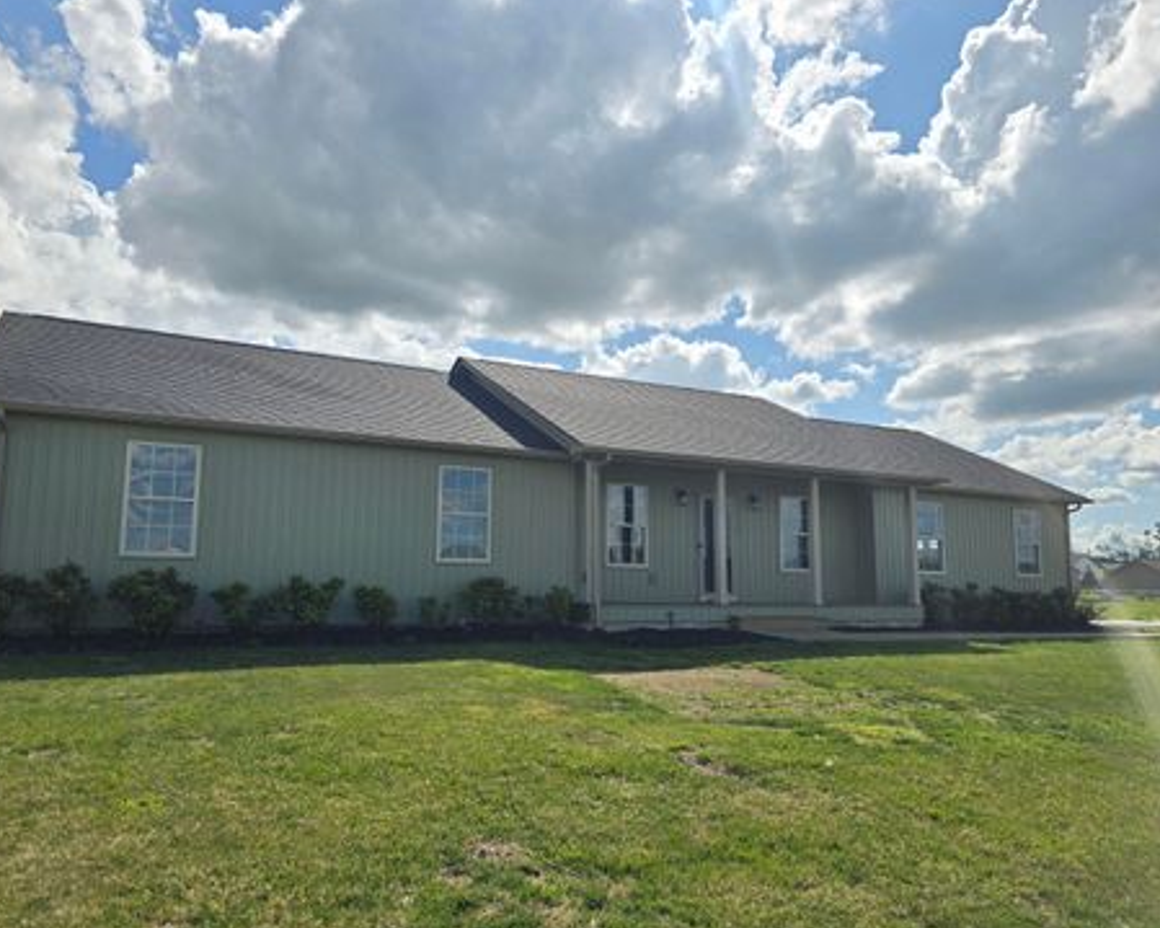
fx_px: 858
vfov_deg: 56.8
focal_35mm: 25
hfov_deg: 68.0
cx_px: 530
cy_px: 474
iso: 12
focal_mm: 6.3
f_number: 1.7
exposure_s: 1/2000
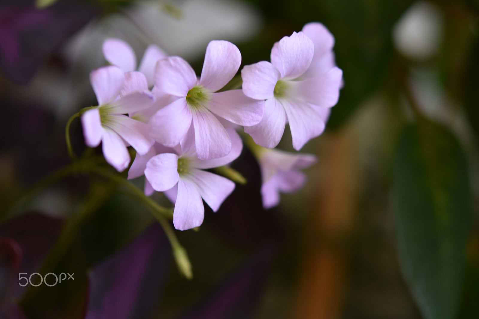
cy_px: 160
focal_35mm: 90
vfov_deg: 15.2
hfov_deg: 22.6
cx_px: 240
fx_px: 1197
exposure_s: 1/40
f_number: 3.2
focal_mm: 60
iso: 100
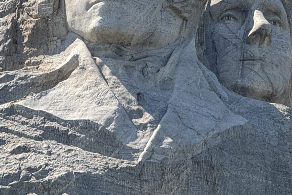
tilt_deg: +16.3
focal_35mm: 370
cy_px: 142
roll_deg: +0.7
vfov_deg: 3.7
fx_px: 3001
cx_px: 334
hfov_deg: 5.5
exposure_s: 1/1033
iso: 50
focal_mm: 15.66
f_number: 2.8
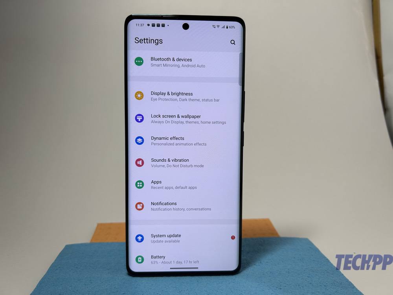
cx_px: 196
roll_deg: +1.6
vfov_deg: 53.1
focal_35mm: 26
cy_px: 148
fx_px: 295
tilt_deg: -6.4
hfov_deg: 67.3
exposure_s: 1/197
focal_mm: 5.7
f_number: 1.5
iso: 40
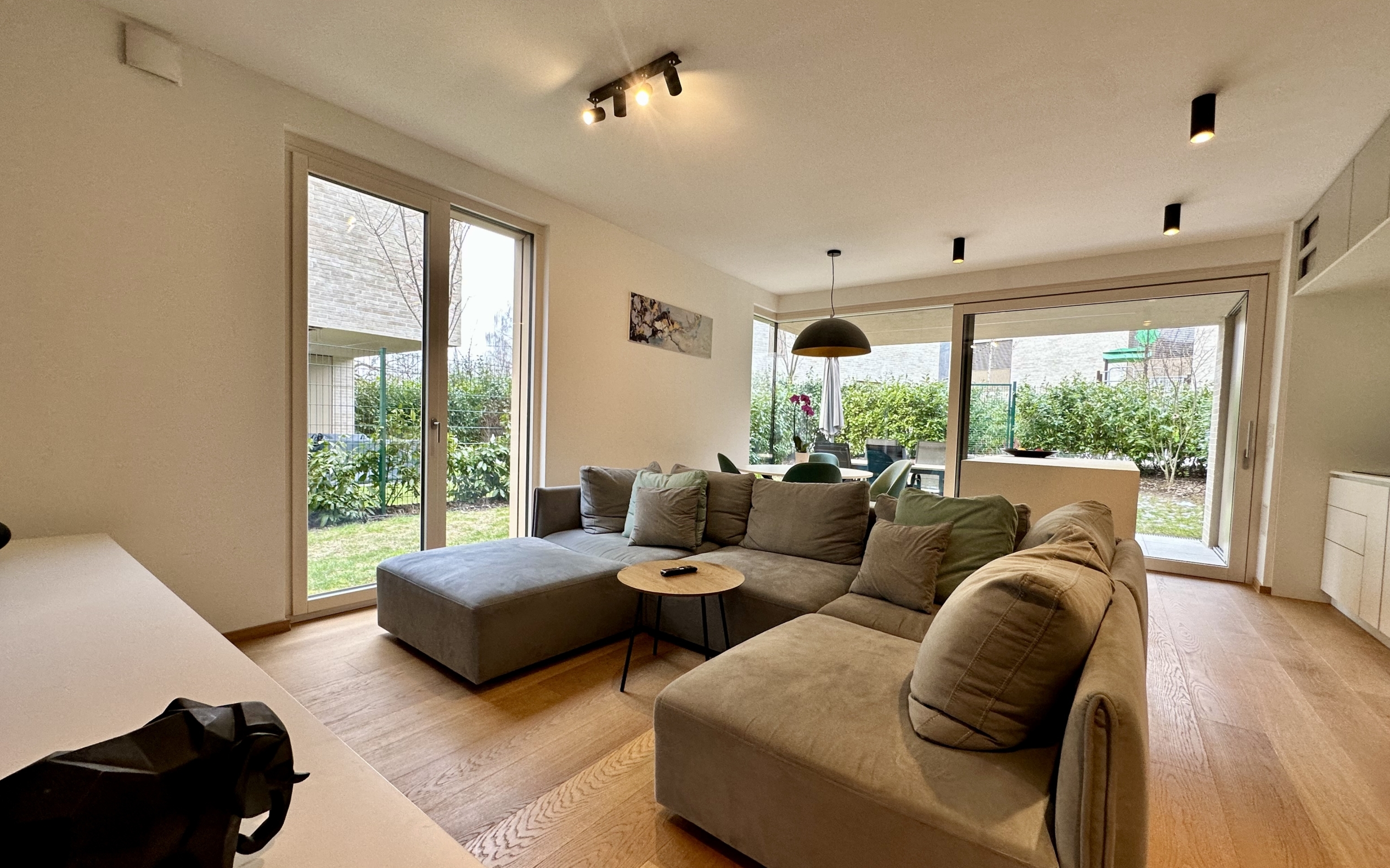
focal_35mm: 15
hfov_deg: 101.5
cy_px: 450
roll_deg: -2.5
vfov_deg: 74.8
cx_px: 690
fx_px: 568
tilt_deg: -3.2
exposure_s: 1/100
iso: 100
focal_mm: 2.22
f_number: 2.2
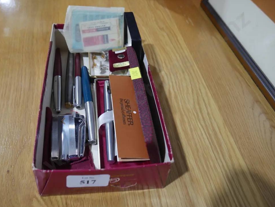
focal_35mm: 34
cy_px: 105
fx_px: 270
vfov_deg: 41.8
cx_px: 130
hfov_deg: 53.9
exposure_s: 1/60
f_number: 3.6
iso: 320
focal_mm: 16
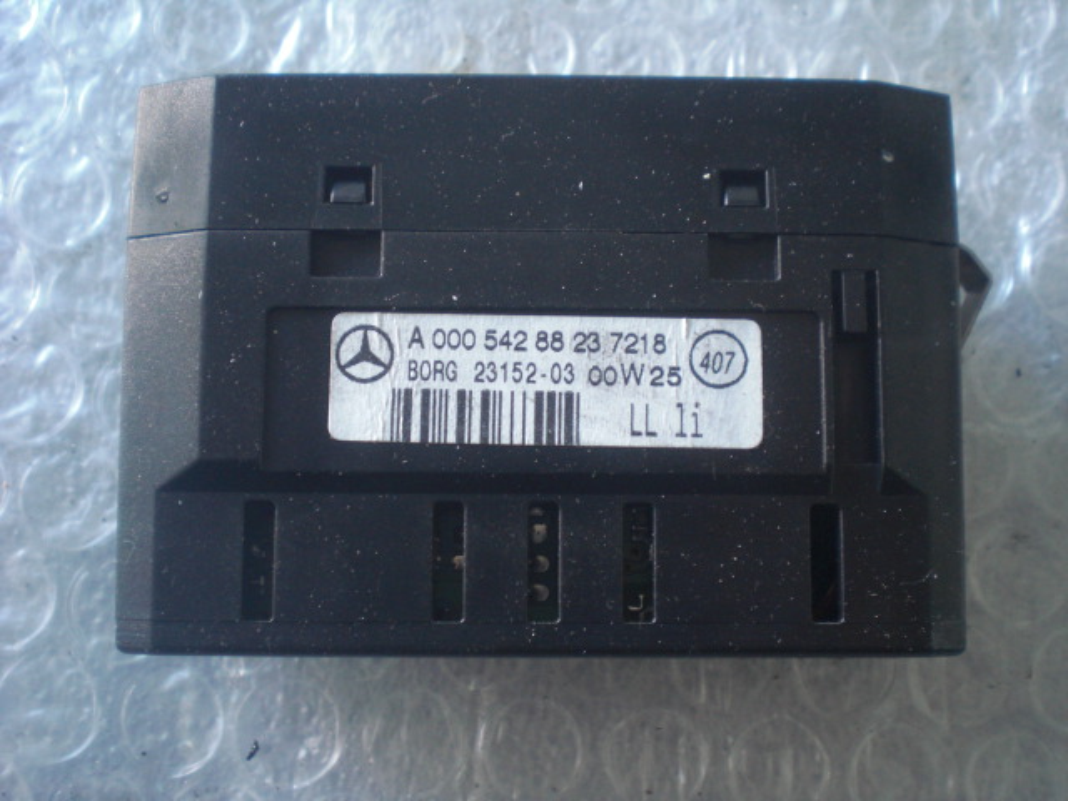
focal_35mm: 38
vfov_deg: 37.7
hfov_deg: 49.0
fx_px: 1172
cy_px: 400
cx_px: 534
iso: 200
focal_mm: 6.3
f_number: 3.1
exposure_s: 1/15
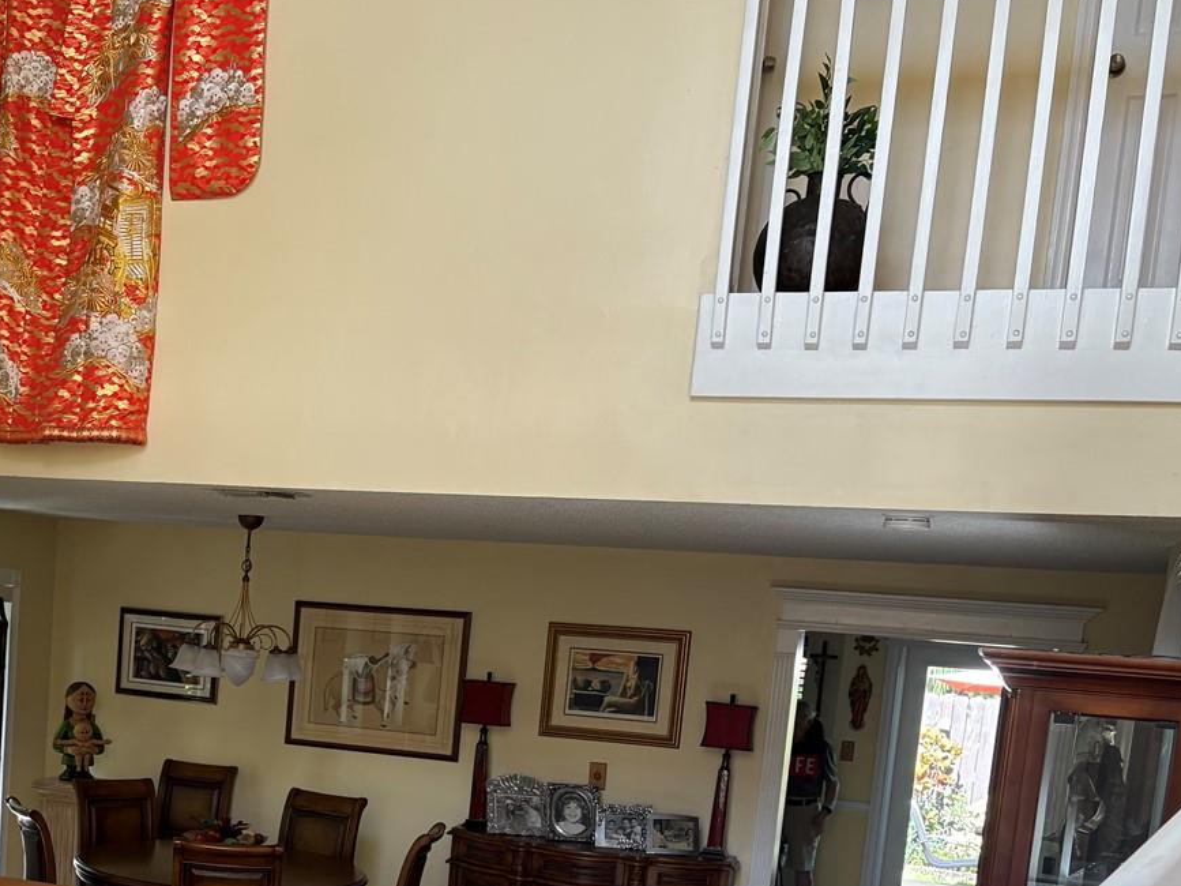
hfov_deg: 37.9
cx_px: 206
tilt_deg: -6.9
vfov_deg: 29.1
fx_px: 1637
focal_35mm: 48
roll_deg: -4.1
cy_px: 786
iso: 100
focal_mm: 5.96
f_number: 1.6
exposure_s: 1/121
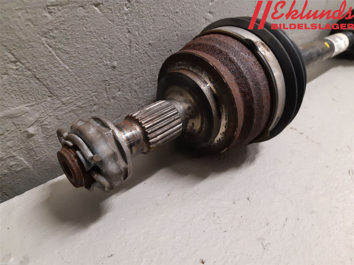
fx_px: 266
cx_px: 177
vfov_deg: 53.1
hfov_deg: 67.3
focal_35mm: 26
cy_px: 132
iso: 250
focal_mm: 3.93
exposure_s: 1/50
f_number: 1.7
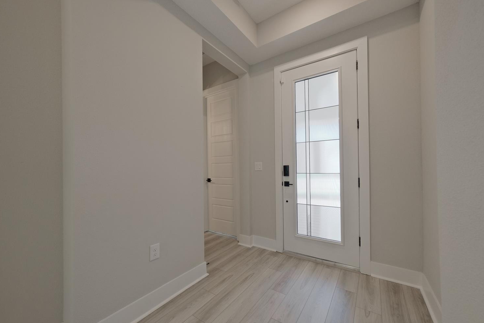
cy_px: 169
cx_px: 253
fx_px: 175
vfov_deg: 85.3
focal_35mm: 13
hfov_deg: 108.3
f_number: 4
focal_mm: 8
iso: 640
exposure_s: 1/125
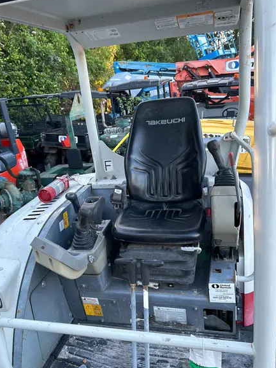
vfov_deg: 55.3
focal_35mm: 33
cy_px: 203
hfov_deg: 42.8
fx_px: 351
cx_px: 115
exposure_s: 1/120
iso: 50
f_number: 1.5
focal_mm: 5.7
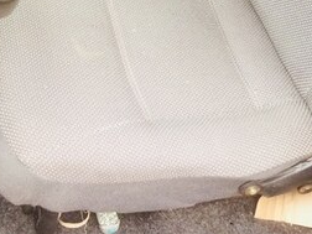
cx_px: 137
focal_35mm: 76
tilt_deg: -45.1
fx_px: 685
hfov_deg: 25.6
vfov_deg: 18.6
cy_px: -23
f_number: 2.2
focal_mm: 4.15
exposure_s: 1/33
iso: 32
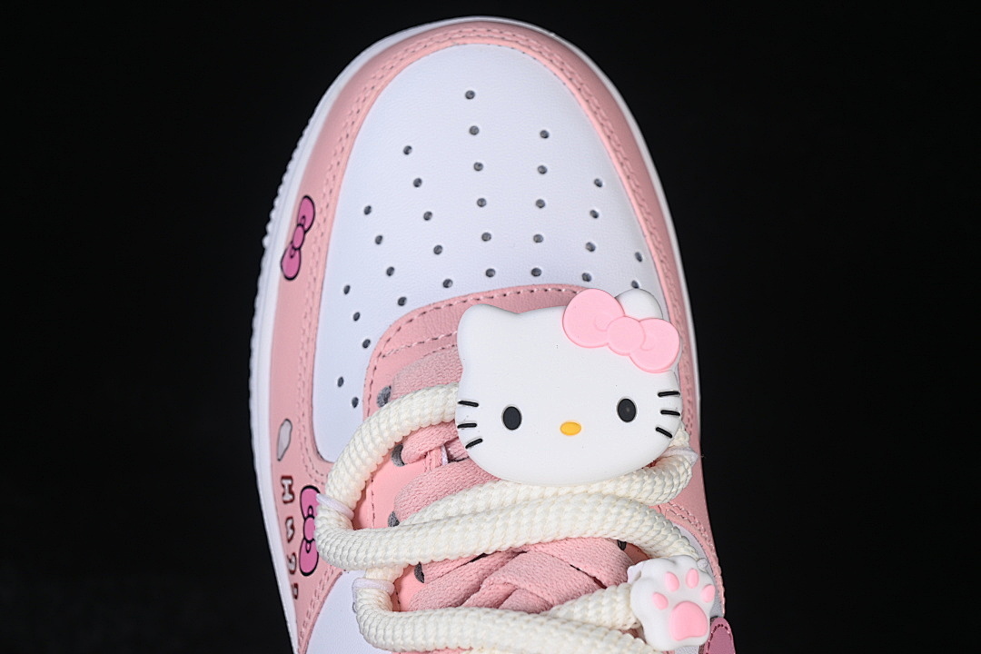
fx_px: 2044
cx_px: 490
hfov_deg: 27.0
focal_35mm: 75
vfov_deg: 18.2
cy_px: 327
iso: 160
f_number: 7.1
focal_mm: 50
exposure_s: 1/80
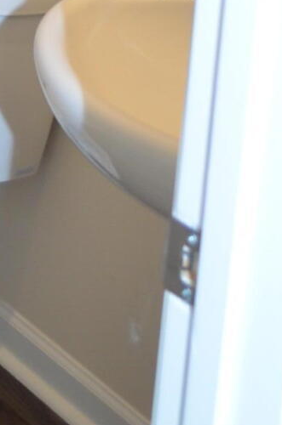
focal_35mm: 132
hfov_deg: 9.7
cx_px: -254
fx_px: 1558
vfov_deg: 14.2
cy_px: -269
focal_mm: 22
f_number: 3.8
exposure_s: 1/60
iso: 800
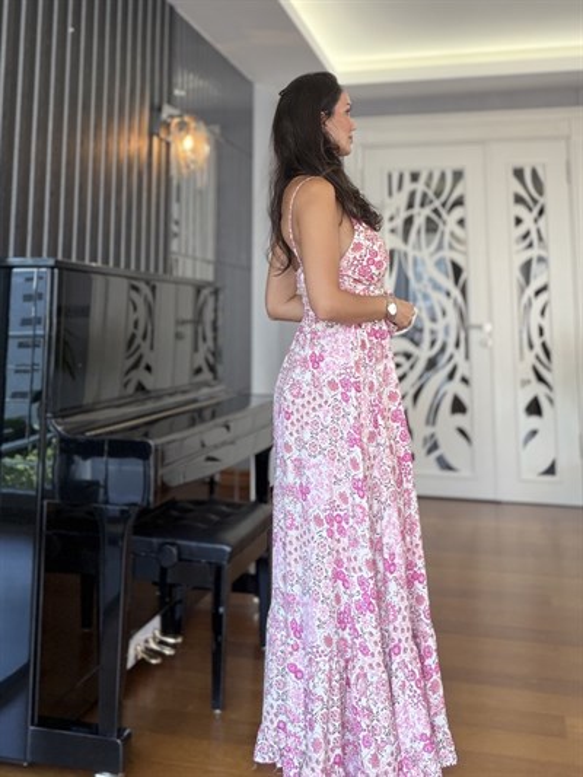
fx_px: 673
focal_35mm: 30
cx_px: 292
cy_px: 388
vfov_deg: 60.0
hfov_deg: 46.8
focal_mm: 2.71
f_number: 1.9
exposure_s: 1/60
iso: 100
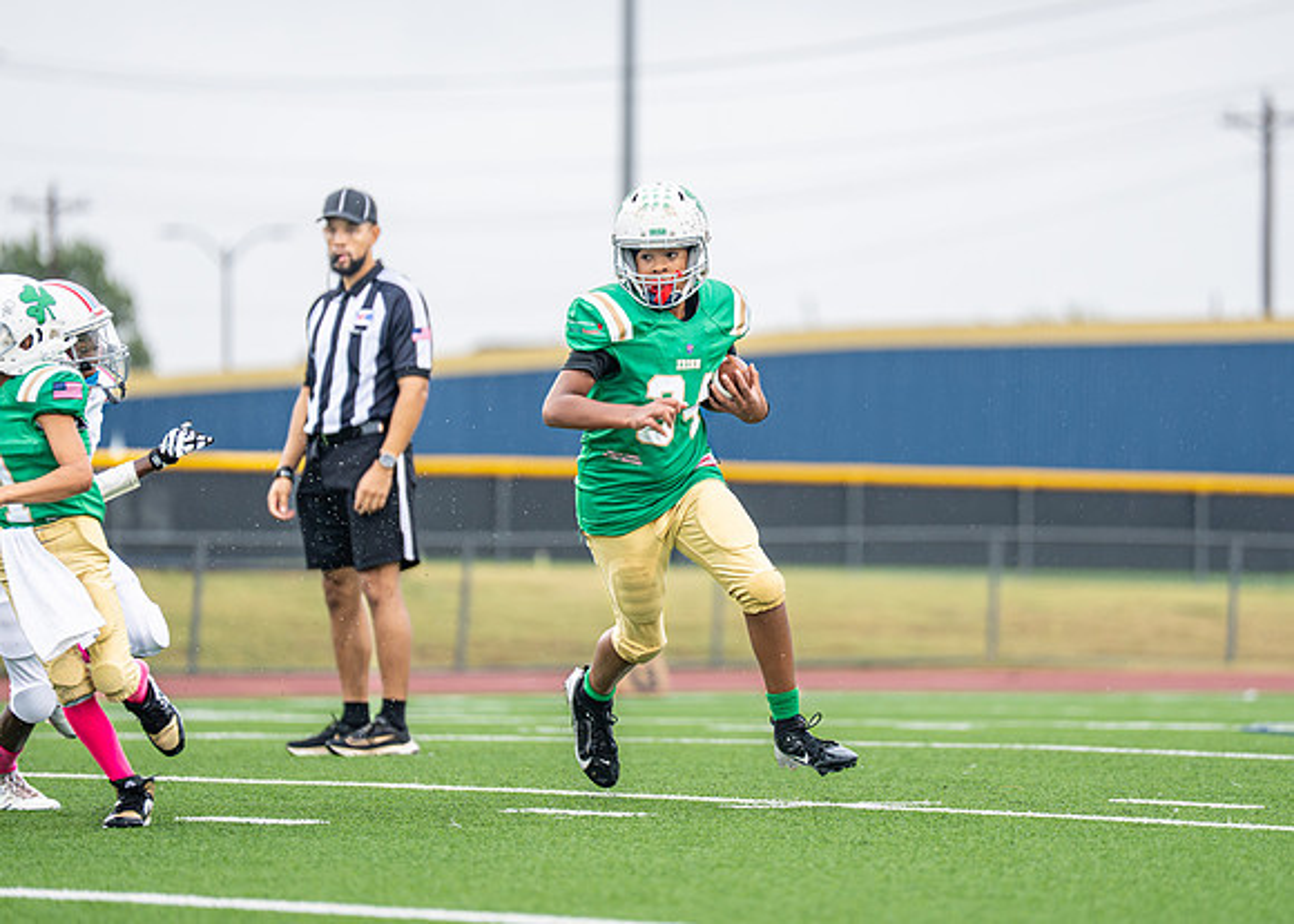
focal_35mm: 257
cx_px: 715
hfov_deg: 7.8
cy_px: 410
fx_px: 9438
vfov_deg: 5.6
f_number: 2.8
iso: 500
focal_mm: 200
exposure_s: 1/1000
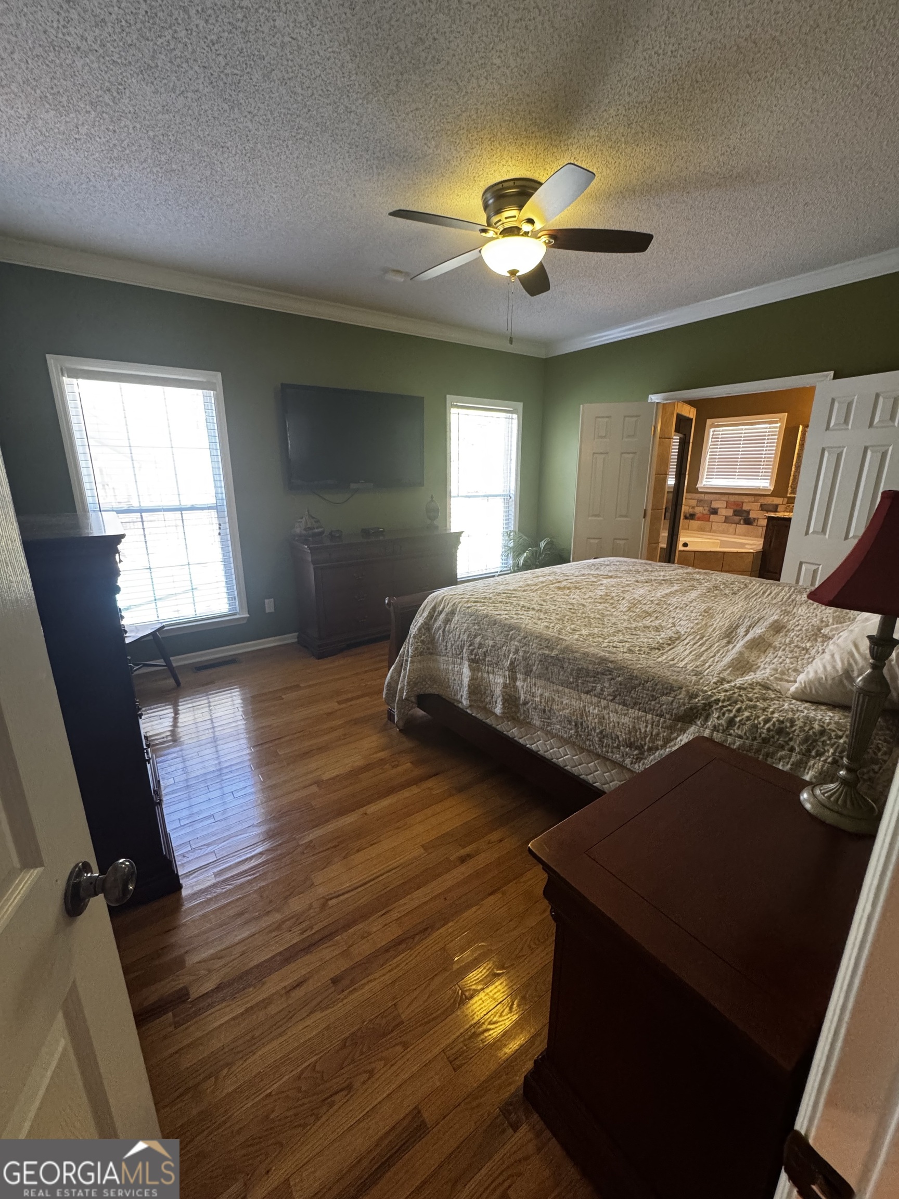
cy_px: 600
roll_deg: +0.2
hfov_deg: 85.7
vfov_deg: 102.1
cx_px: 450
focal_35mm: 14
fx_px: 485
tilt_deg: -15.5
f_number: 2.2
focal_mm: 2.22
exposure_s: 1/60
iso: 500
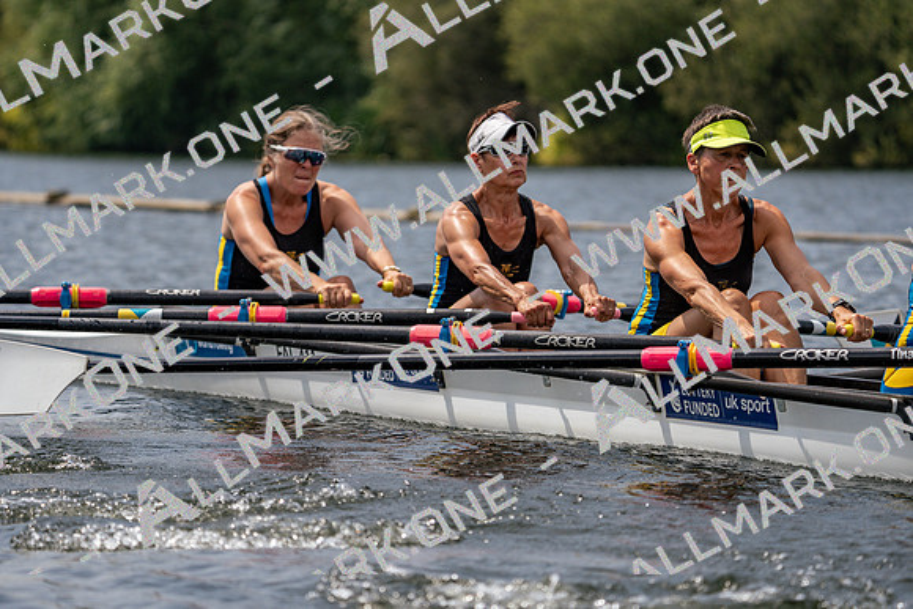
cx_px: 456
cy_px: 304
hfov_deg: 8.5
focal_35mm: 241
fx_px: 6113
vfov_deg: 5.7
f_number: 5.6
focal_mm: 241
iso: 200
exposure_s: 1/1600
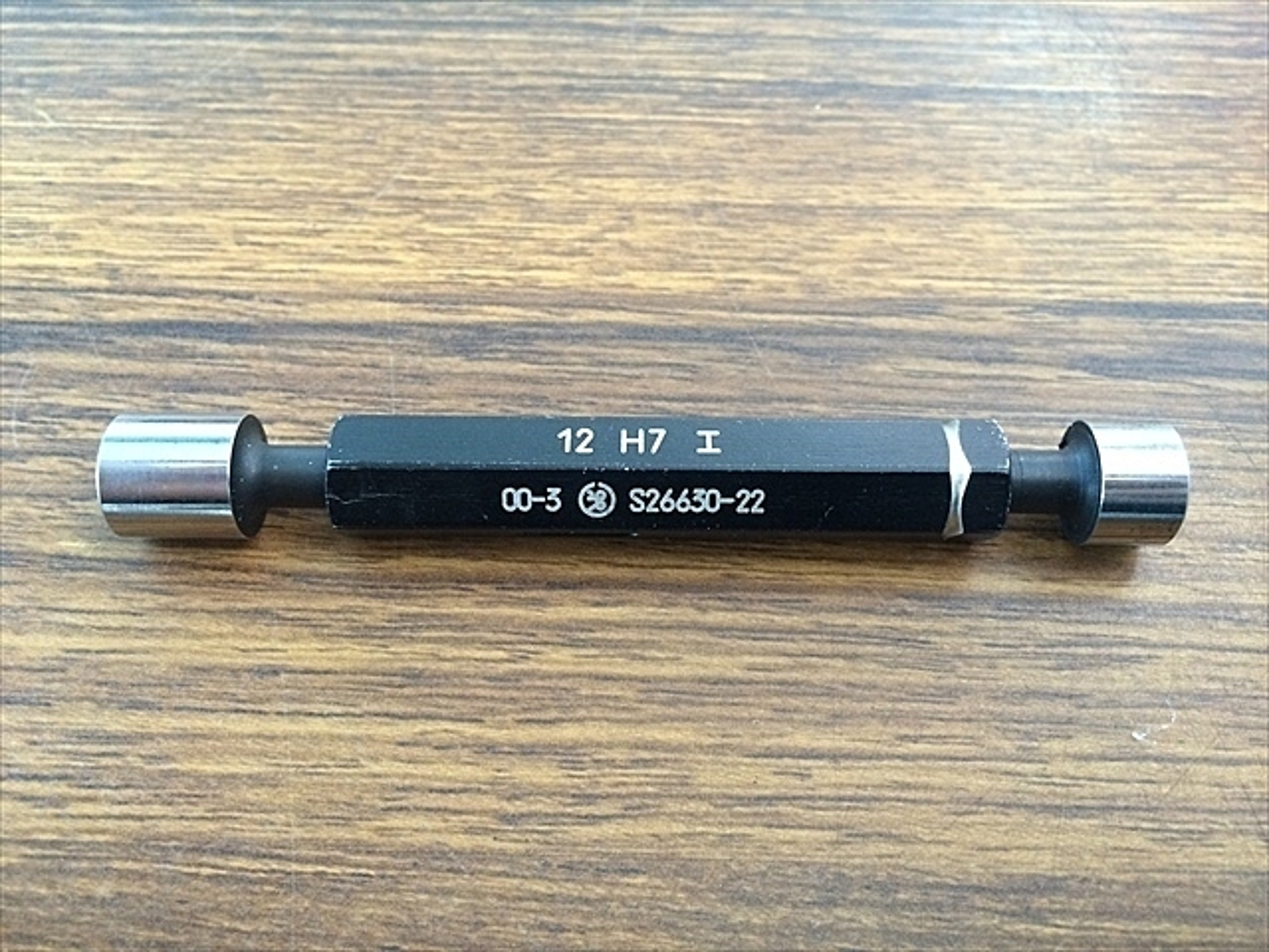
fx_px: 1100
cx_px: 634
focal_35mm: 30
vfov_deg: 46.8
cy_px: 476
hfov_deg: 60.0
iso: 200
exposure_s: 1/30
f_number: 2.2
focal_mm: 4.12
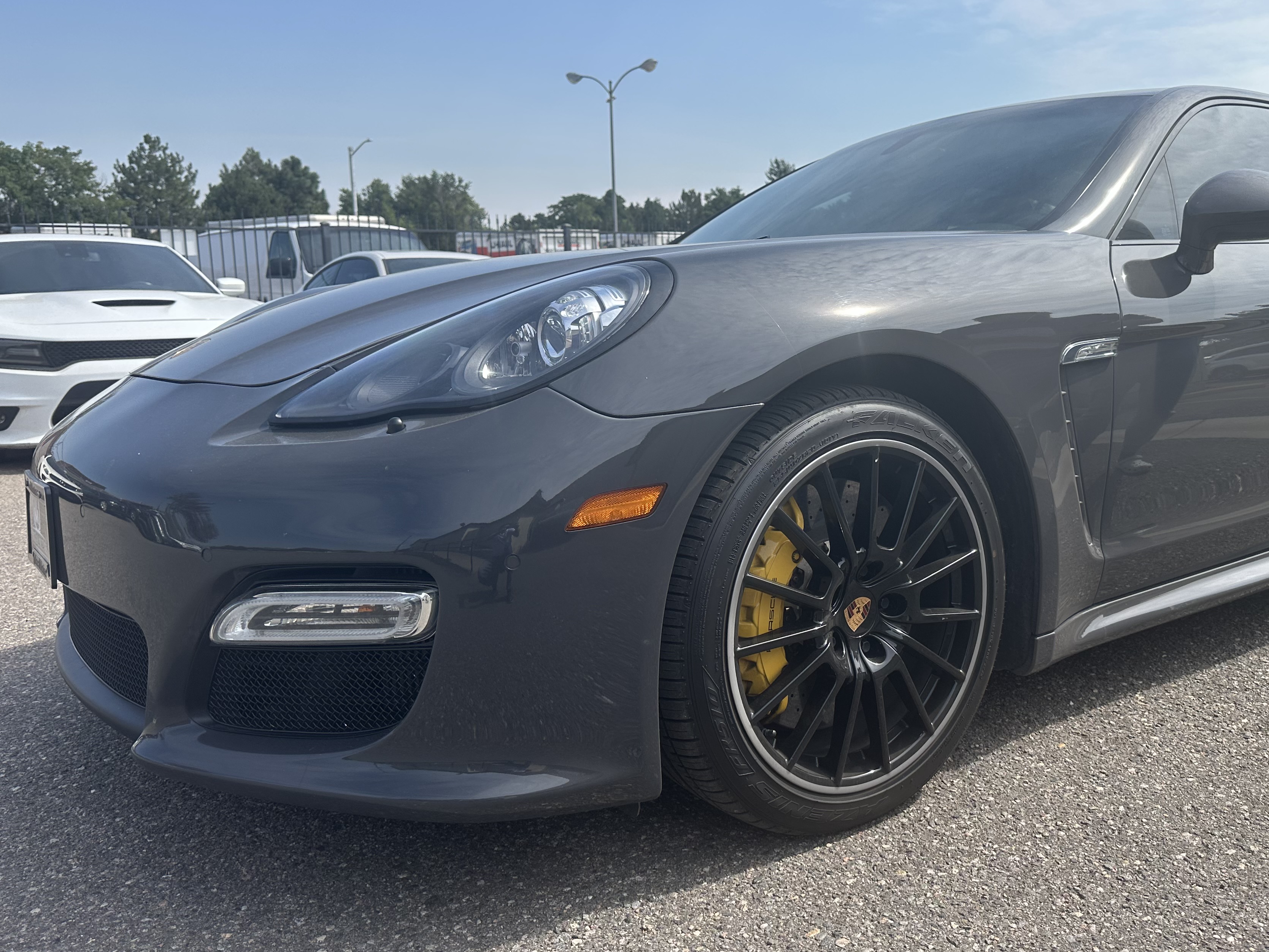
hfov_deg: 61.1
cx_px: 760
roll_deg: +0.2
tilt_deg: -9.6
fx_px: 1063
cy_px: 459
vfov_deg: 48.2
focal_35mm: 29
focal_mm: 6.86
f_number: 1.78
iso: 80
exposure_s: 1/3058
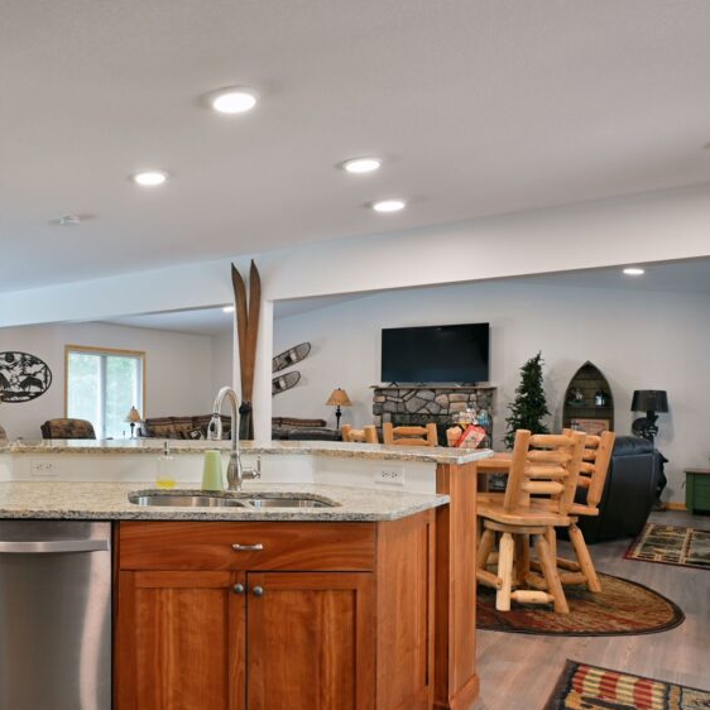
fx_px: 673
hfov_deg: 50.3
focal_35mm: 29
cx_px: 90
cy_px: 399
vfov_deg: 55.5
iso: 100
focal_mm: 16
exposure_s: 1/8
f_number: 5.6
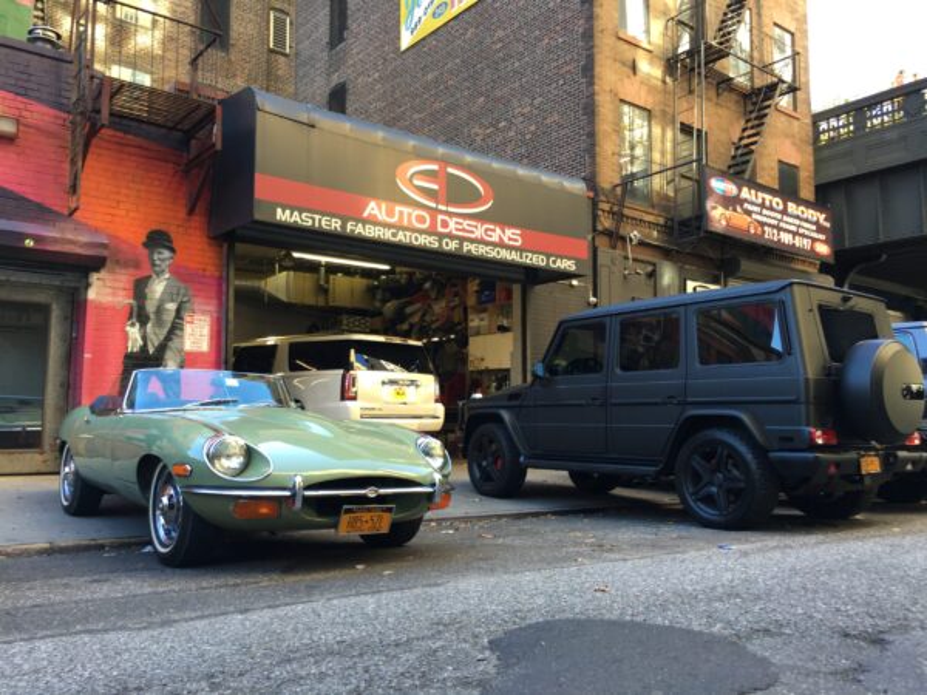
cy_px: 348
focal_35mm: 29
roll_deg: -0.7
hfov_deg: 61.7
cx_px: 464
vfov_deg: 48.2
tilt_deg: +5.2
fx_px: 777
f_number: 2.2
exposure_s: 1/60
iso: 32
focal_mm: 4.15
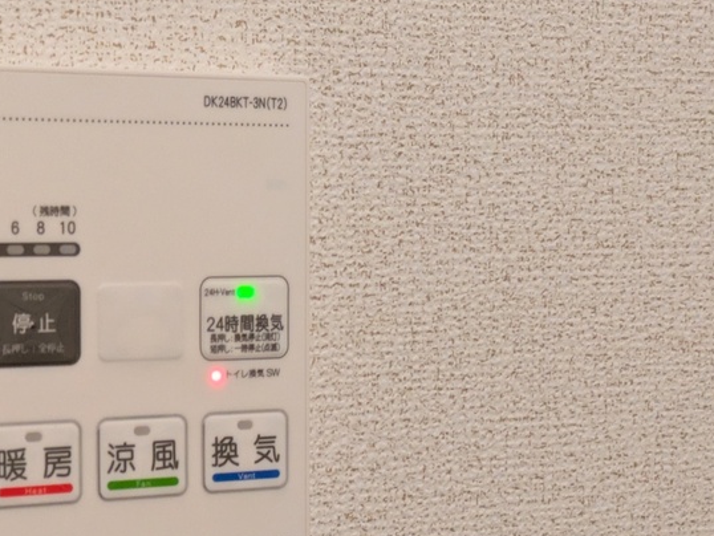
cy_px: 370
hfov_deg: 21.1
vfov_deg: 16.2
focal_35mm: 91
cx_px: 85
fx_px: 1878
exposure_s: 1/50
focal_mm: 5.43
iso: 389
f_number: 1.89
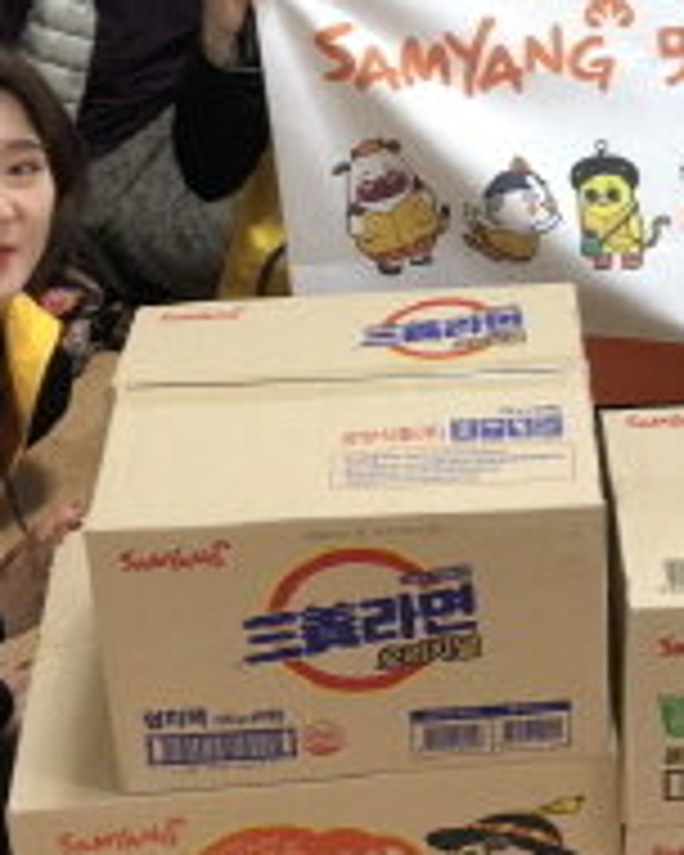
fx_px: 1999
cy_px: 130
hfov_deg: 19.1
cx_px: 616
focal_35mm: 79
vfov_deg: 23.7
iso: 40
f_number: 1.8
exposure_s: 1/20
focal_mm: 3.99
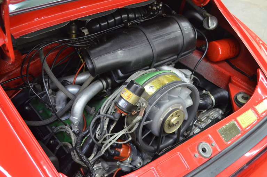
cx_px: 134
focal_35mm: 39
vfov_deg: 34.1
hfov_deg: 49.6
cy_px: 88
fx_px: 289
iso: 1800
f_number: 4.2
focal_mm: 26
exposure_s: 1/30
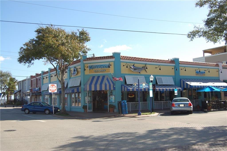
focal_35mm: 39
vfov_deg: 34.1
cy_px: 76
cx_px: 114
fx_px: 246
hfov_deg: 49.6
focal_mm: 26
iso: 200
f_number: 5.6
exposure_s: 1/500
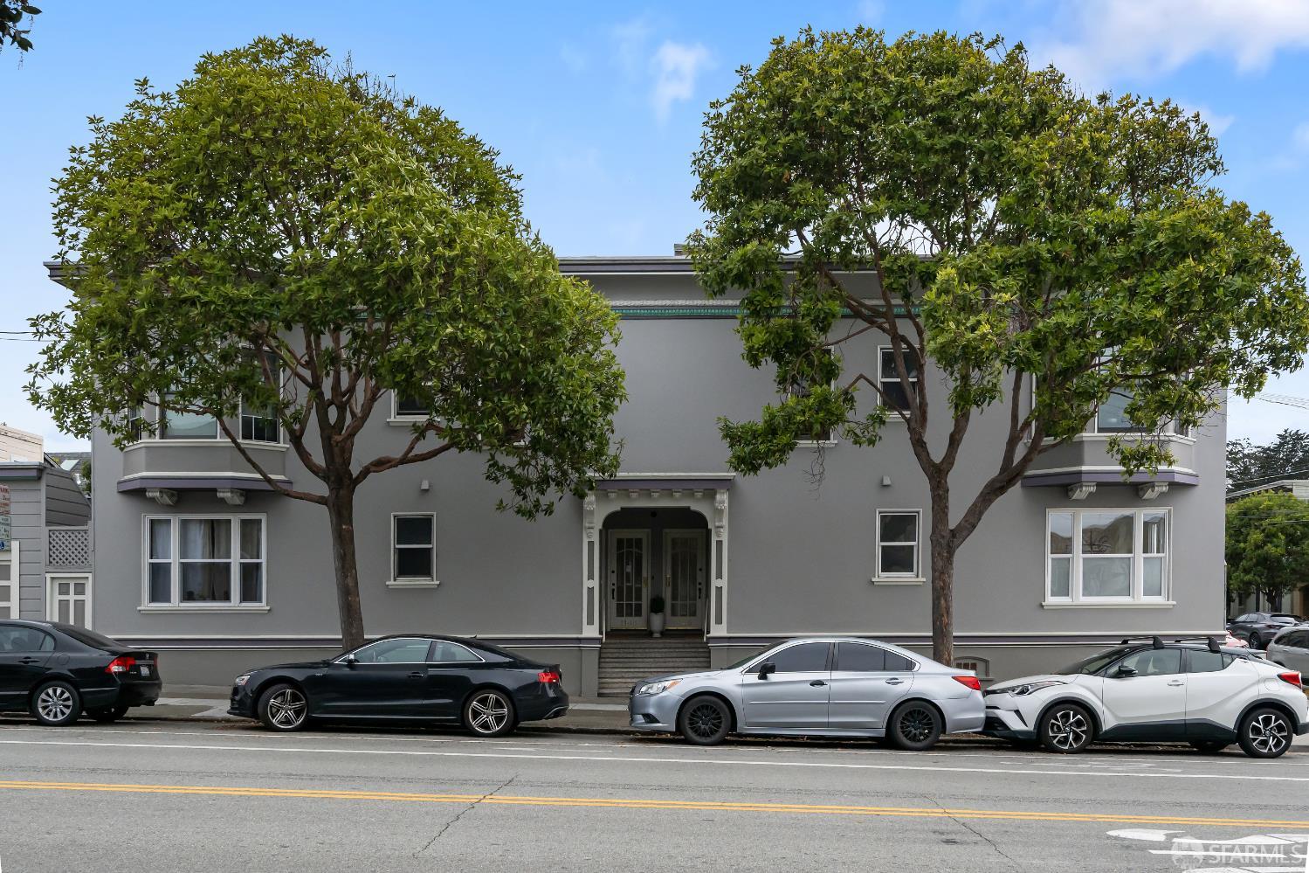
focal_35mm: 29
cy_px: 436
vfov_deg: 45.0
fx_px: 1054
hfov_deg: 63.7
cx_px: 654
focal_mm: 19.5
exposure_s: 1/800
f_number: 6.3
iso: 400
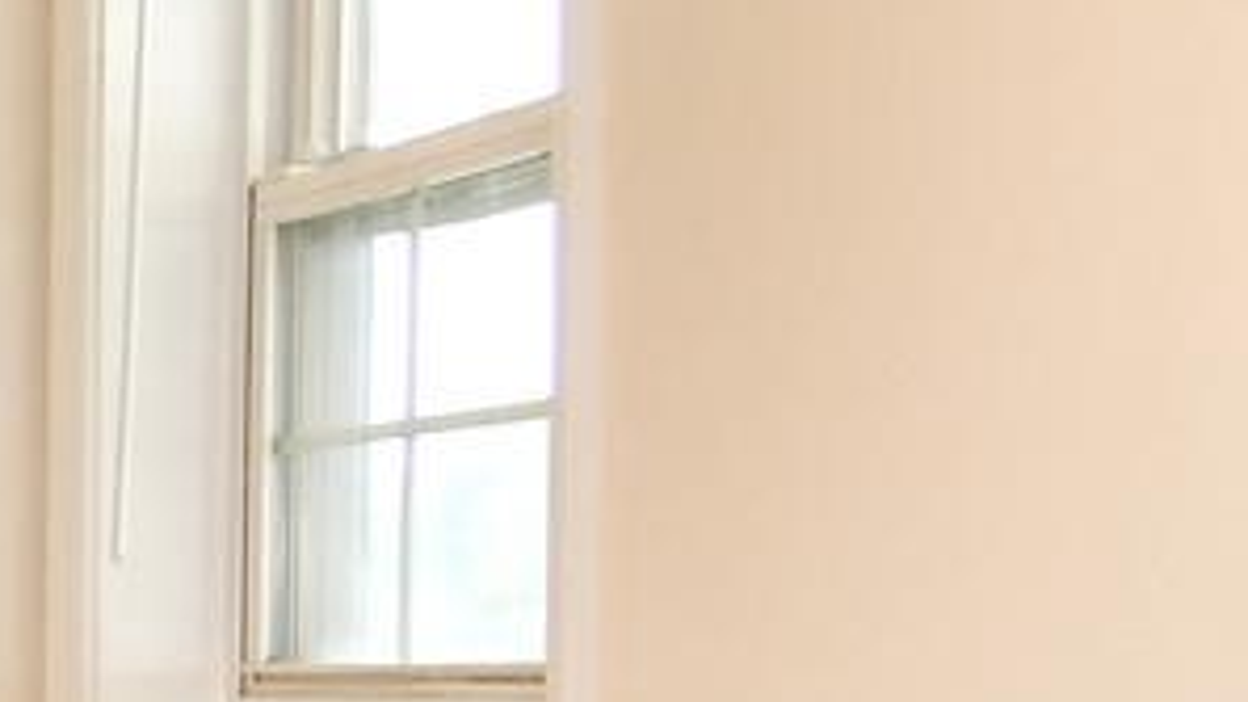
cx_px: -2580
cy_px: 935
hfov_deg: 10.7
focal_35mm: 130
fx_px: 4302
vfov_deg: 9.2
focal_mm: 12
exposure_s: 1/60
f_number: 4
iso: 200
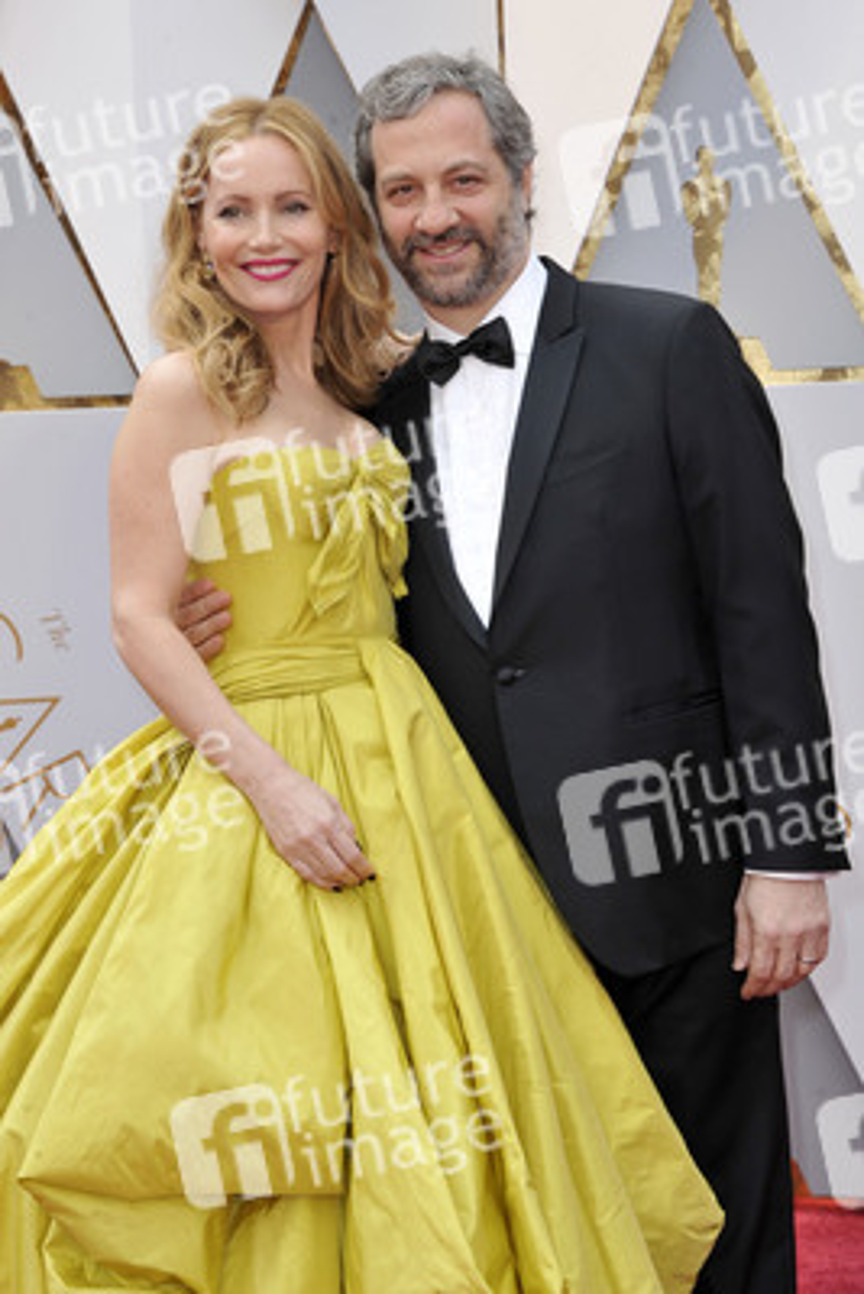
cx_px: 432
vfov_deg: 18.3
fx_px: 4028
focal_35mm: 112
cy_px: 647
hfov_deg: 12.2
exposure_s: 1/250
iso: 1000
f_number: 8
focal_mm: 112
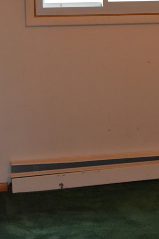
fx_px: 782
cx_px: 151
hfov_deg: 11.5
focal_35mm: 118
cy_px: 64
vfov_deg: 17.3
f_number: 5.3
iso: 1400
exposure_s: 1/60
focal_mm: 40
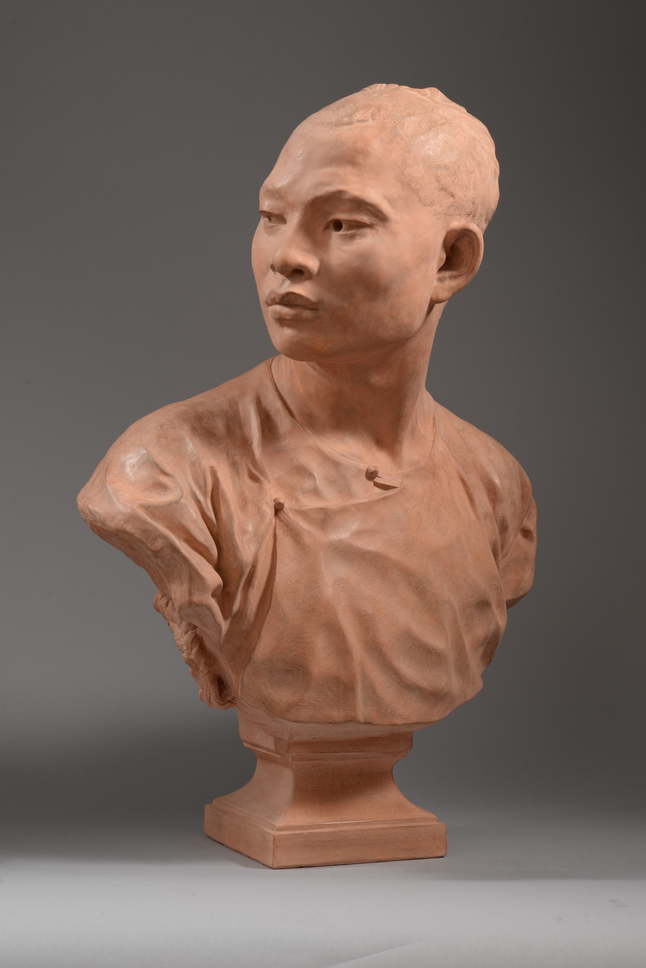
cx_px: 323
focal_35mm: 85
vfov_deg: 23.9
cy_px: 484
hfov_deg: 16.1
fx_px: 2285
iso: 100
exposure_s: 1/100
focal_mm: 85
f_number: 14
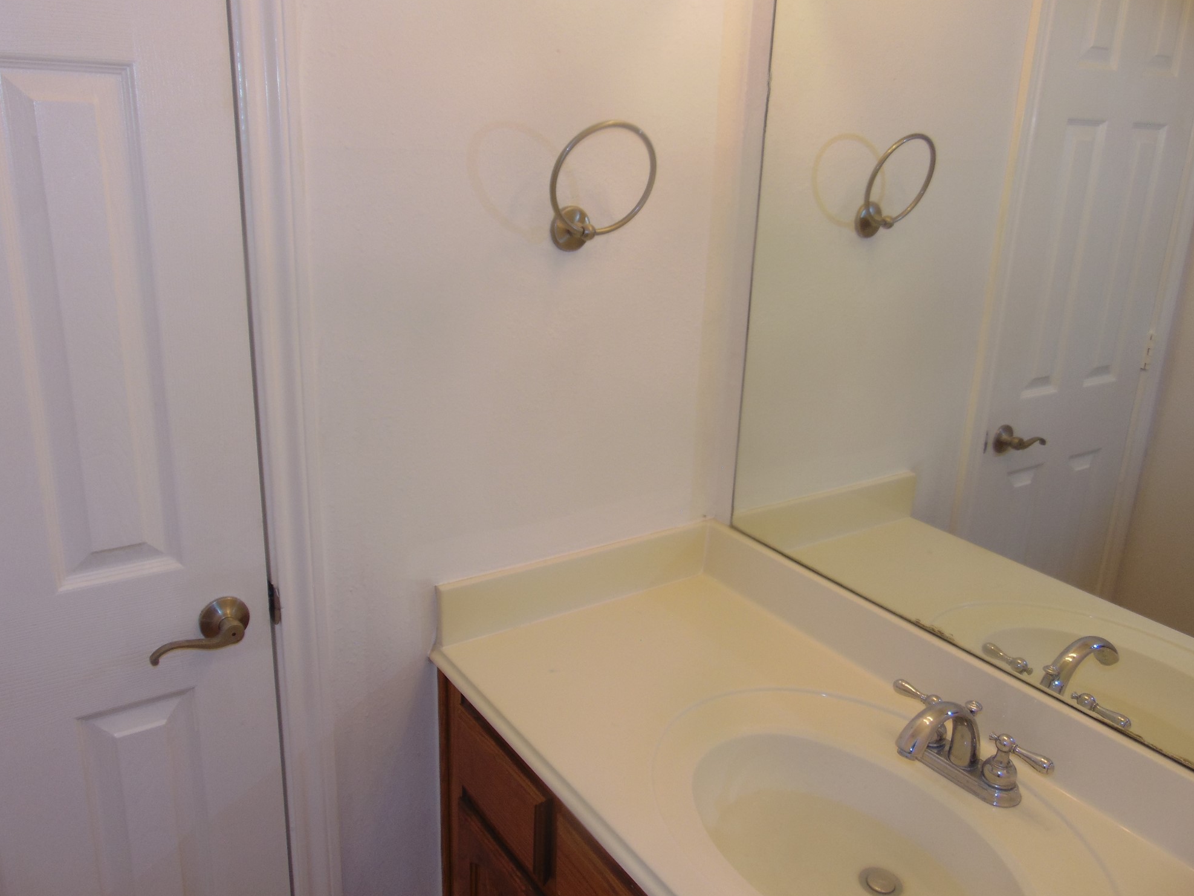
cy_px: 437
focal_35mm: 28
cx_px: 576
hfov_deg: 63.4
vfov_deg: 49.7
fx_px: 966
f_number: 3
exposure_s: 1/60
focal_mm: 4.9
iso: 80
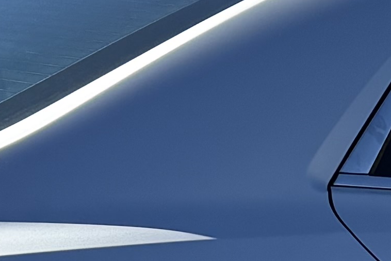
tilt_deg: -17.1
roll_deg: -0.9
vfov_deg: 7.0
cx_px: 419
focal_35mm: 188
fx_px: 2043
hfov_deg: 10.8
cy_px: 590
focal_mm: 6.76
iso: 80
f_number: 1.78
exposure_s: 1/4975
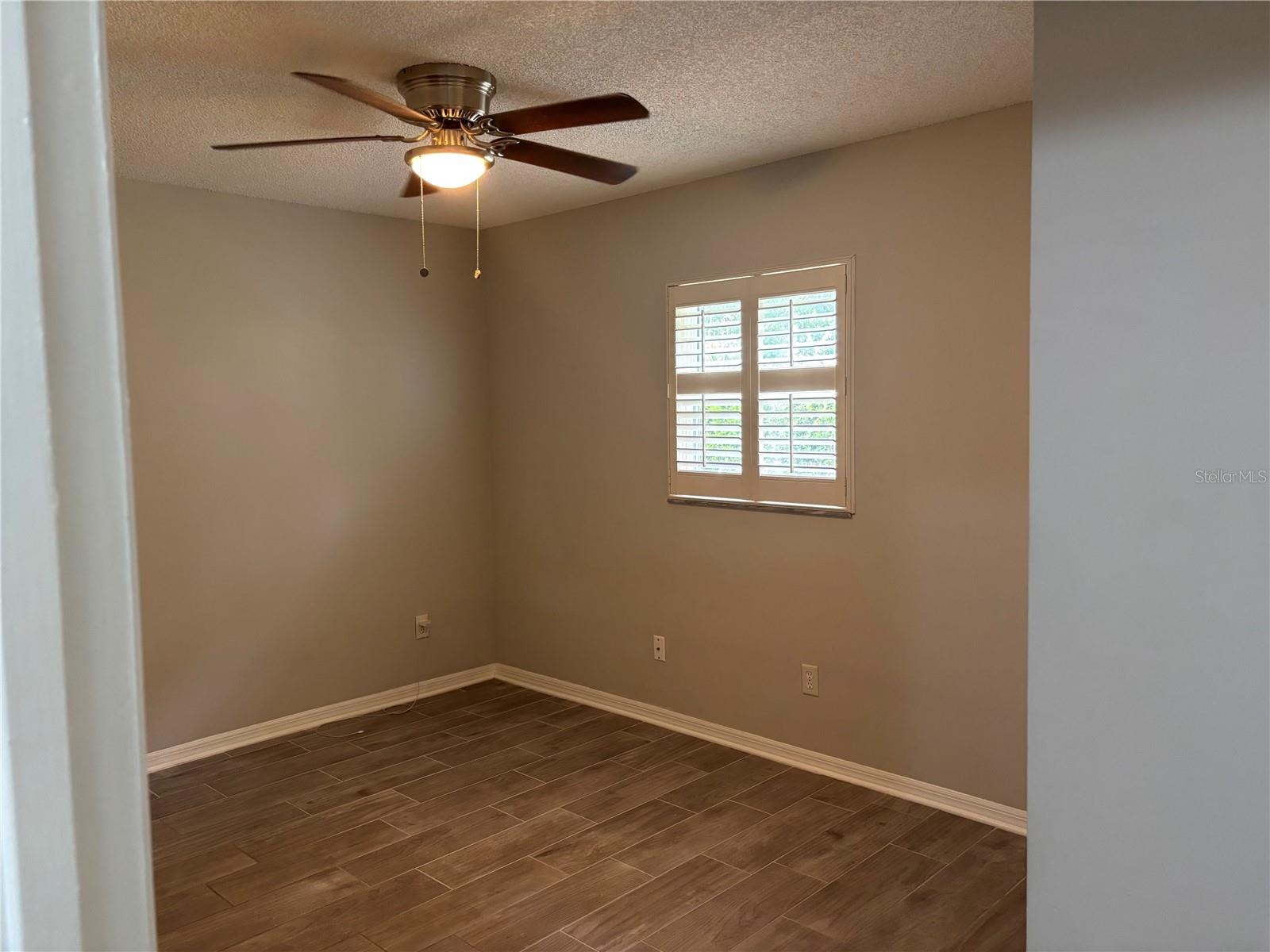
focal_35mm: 26
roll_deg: +1.4
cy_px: 476
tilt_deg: -4.3
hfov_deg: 67.3
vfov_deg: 53.1
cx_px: 635
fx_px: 954
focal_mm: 5.96
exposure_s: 1/60
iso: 250
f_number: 1.6
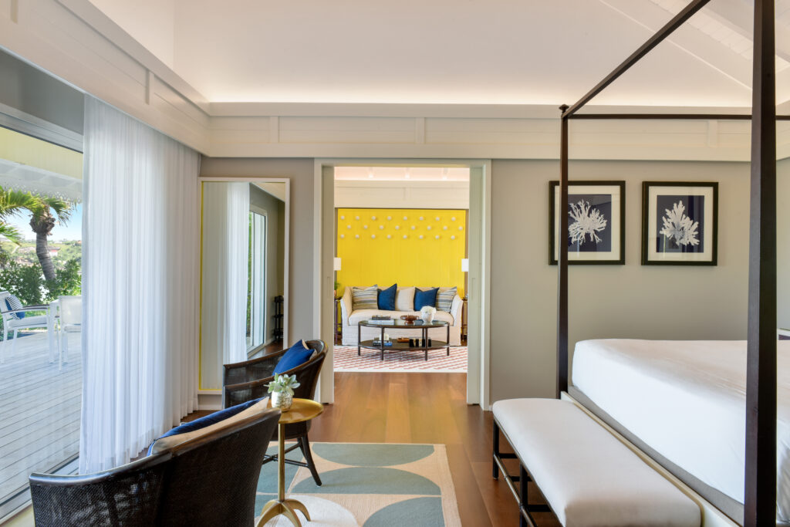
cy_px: 264
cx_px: 395
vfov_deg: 53.1
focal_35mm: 24
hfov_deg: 73.7
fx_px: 527
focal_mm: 24
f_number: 16
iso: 200
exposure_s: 1/1.25
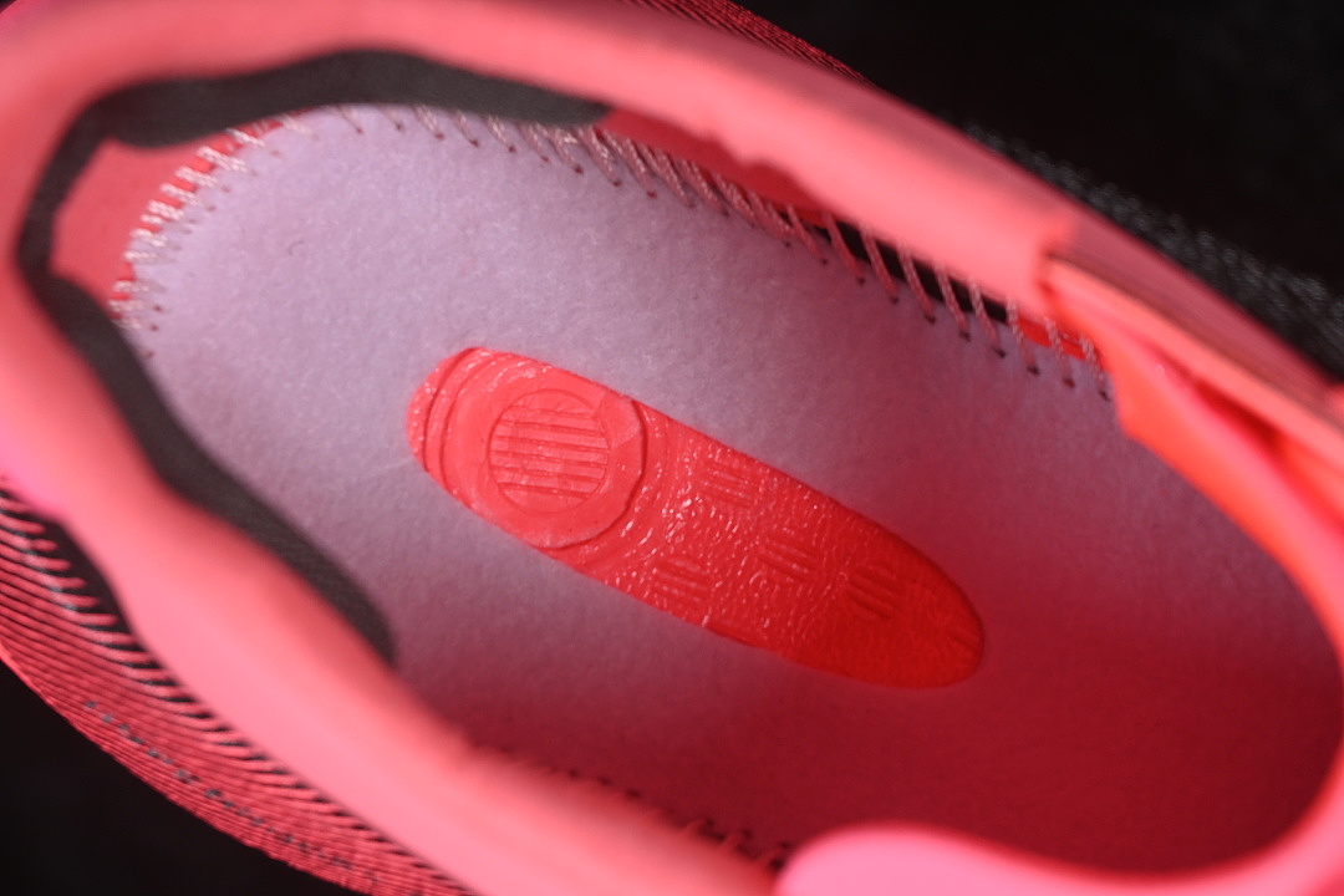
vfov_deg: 18.2
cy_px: 448
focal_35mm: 75
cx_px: 672
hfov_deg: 27.0
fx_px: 2800
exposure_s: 1/80
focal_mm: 50
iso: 160
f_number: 7.1
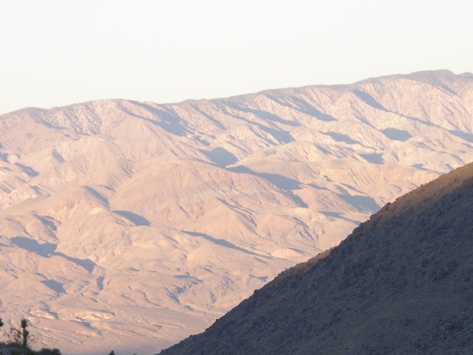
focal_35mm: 333
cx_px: 228
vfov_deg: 4.5
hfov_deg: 6.0
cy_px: 269
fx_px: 4548
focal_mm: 44.7
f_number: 4
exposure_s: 1/135
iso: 50
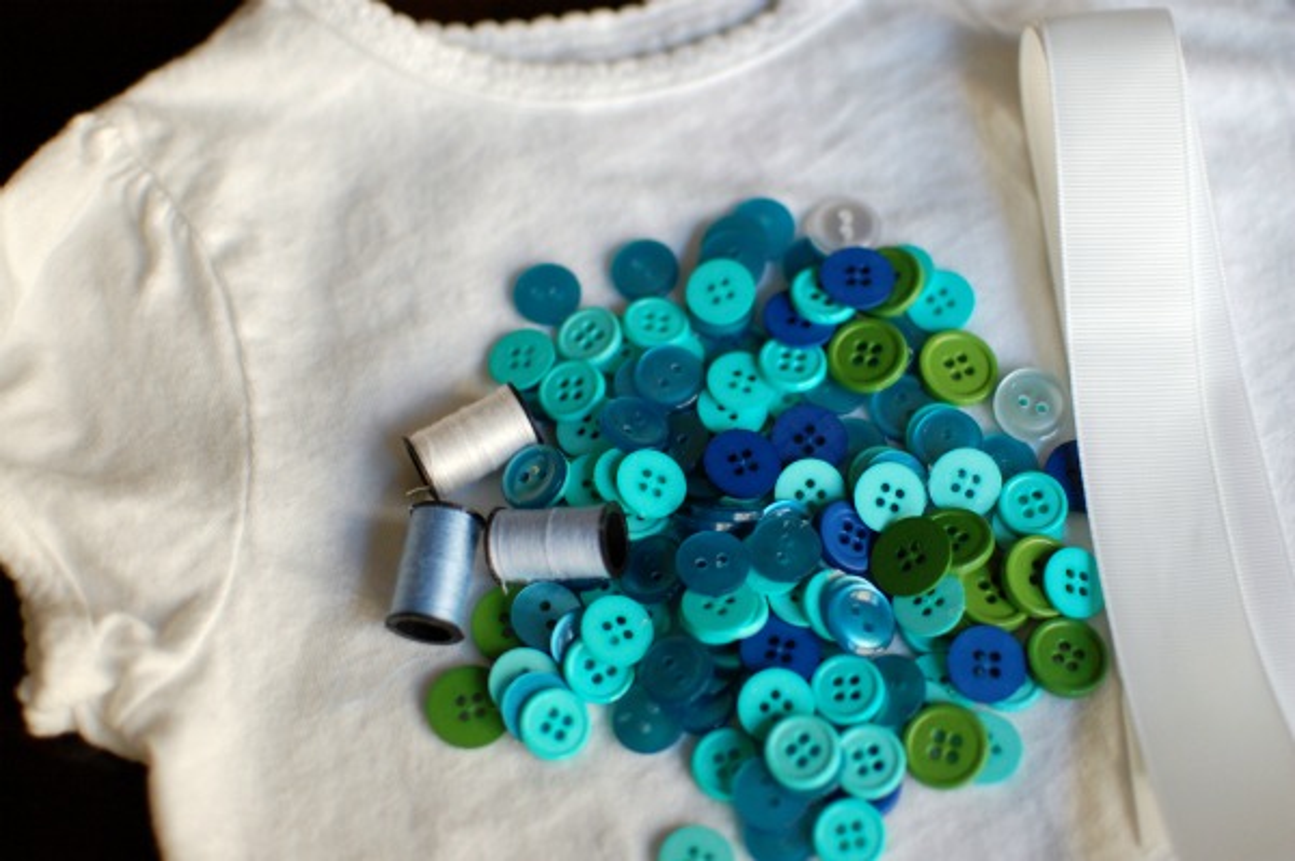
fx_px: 1887
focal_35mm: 52
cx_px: 648
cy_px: 430
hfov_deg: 37.9
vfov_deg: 25.7
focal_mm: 35
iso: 800
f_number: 1.8
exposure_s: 1/800
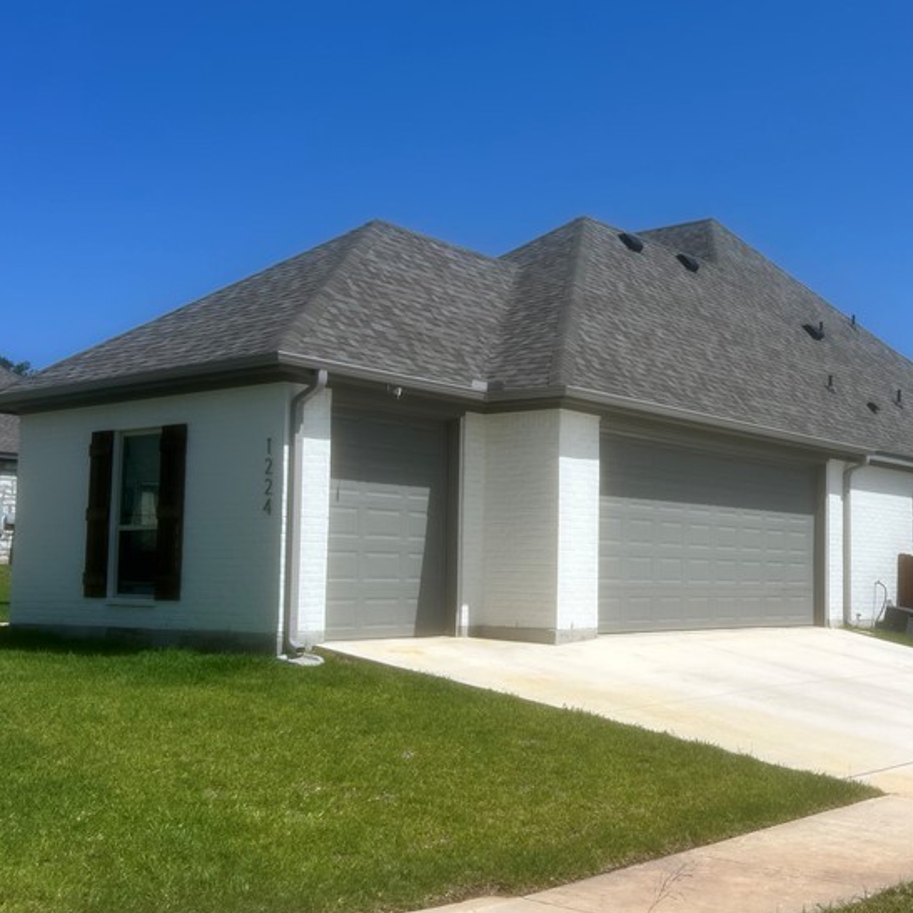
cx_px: 679
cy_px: 481
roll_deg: -0.2
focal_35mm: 43
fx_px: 1283
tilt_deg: +4.0
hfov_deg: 38.2
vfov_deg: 39.2
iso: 50
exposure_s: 1/8696
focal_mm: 5.7
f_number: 1.5
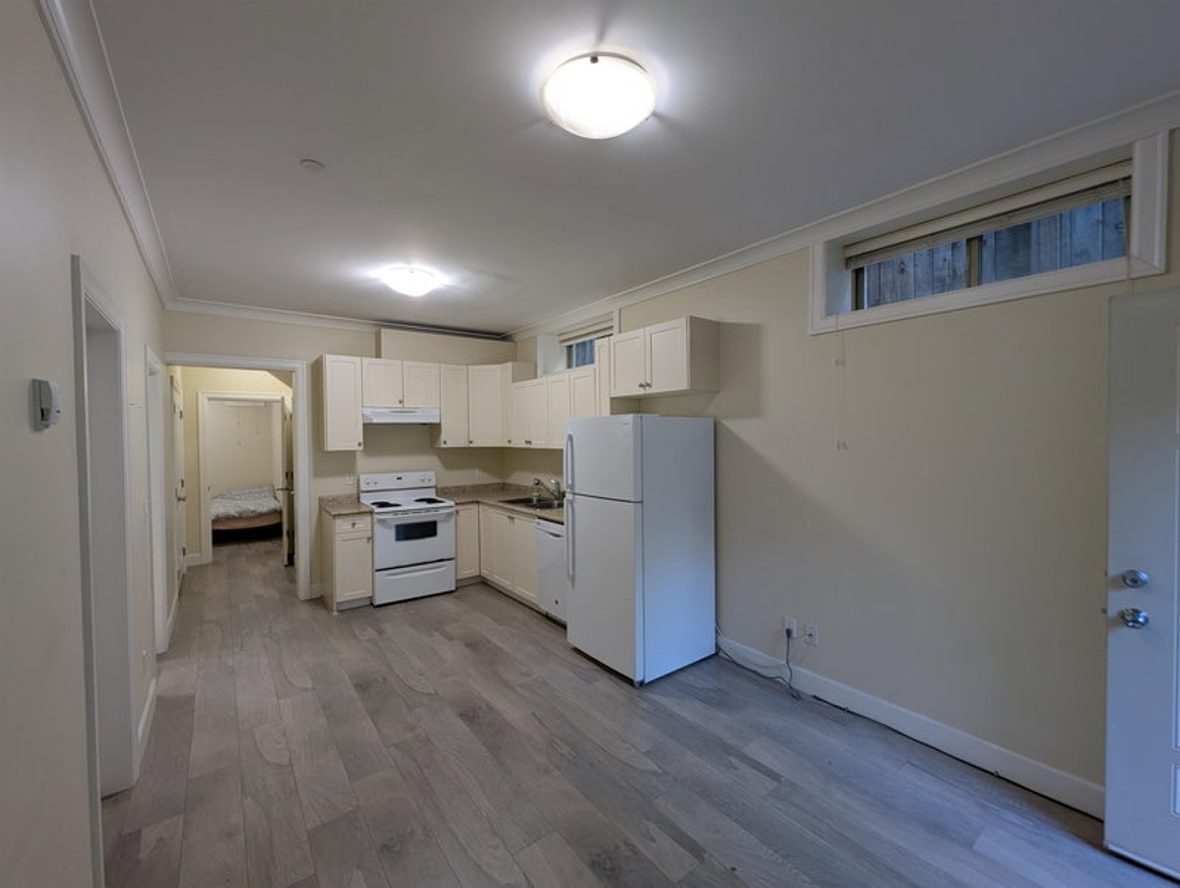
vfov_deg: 90.0
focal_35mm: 13
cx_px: 590
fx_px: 444
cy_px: 444
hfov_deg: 106.1
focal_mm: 1.95
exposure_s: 1/60
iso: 66
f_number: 2.2
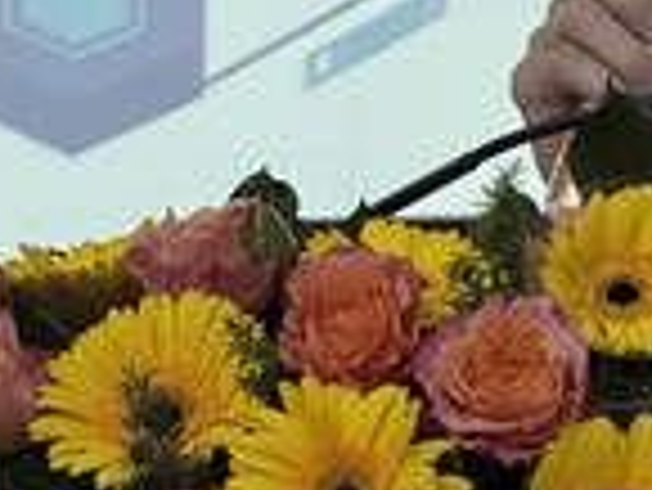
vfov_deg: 3.4
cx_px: 661
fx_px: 8294
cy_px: -297
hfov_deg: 4.5
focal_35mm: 440
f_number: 2.8
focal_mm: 16.89
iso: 400
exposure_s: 1/100
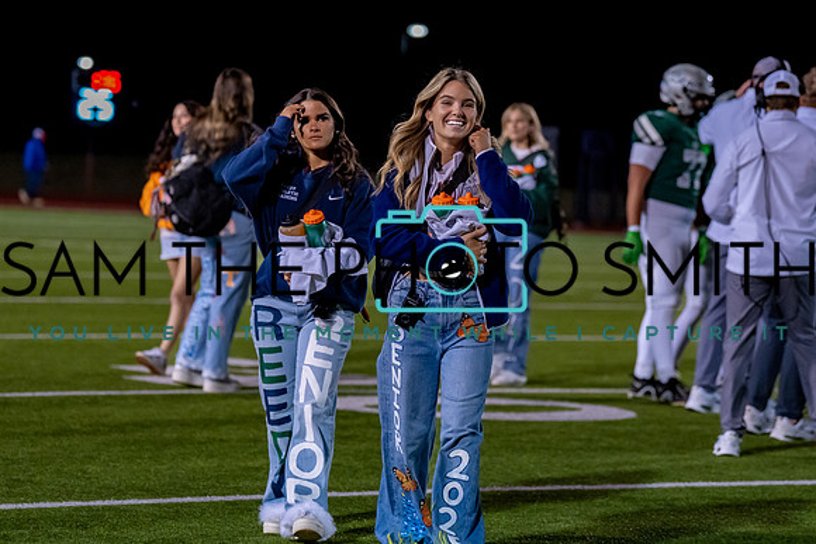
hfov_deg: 14.3
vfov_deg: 9.6
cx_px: 434
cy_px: 201
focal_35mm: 144
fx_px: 3254
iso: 3200
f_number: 2.8
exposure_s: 1/1000
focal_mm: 111
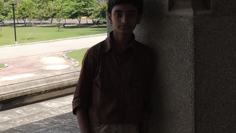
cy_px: 58
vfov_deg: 18.0
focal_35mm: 67
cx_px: 80
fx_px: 419
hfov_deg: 31.2
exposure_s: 1/640
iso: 100
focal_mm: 4.3
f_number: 3
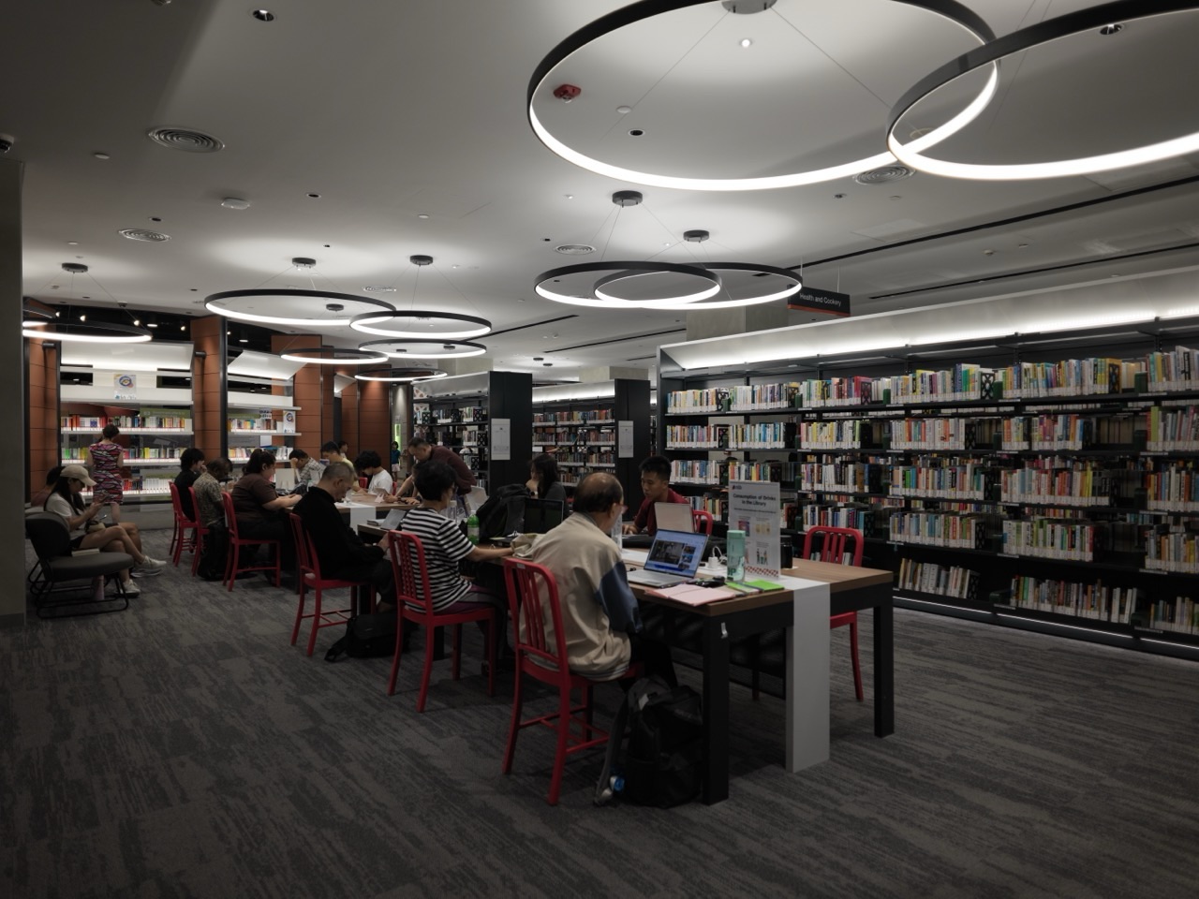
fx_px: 762
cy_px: 450
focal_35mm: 22
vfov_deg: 61.1
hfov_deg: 76.4
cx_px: 600
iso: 400
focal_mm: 28
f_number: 4
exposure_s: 1/100
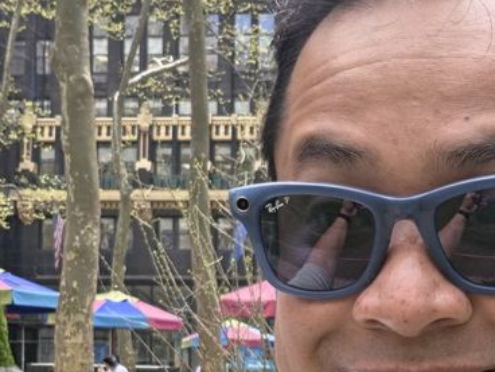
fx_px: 1072
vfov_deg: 19.1
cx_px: 441
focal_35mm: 75
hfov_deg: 25.2
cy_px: 379
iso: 40
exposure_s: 1/647
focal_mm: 3.3
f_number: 2.2
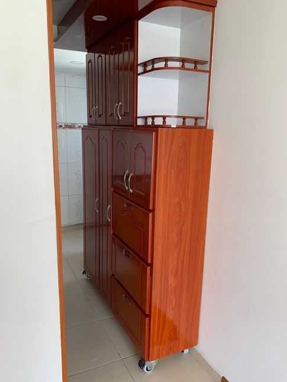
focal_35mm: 27
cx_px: 143
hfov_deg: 51.4
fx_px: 298
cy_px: 192
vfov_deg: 65.3
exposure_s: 1/71
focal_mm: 4.25
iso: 100
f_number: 1.8
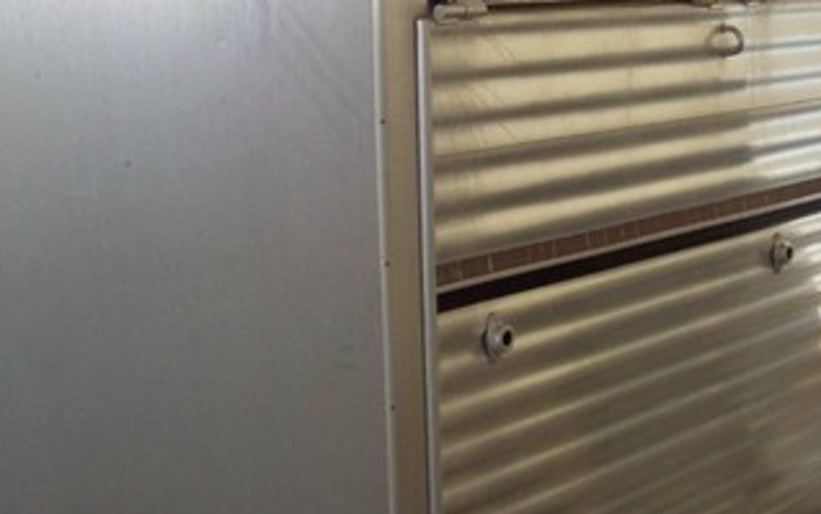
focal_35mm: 84
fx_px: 1880
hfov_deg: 24.5
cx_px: 576
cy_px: 226
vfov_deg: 15.6
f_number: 2.8
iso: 200
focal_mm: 5.85
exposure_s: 1/30
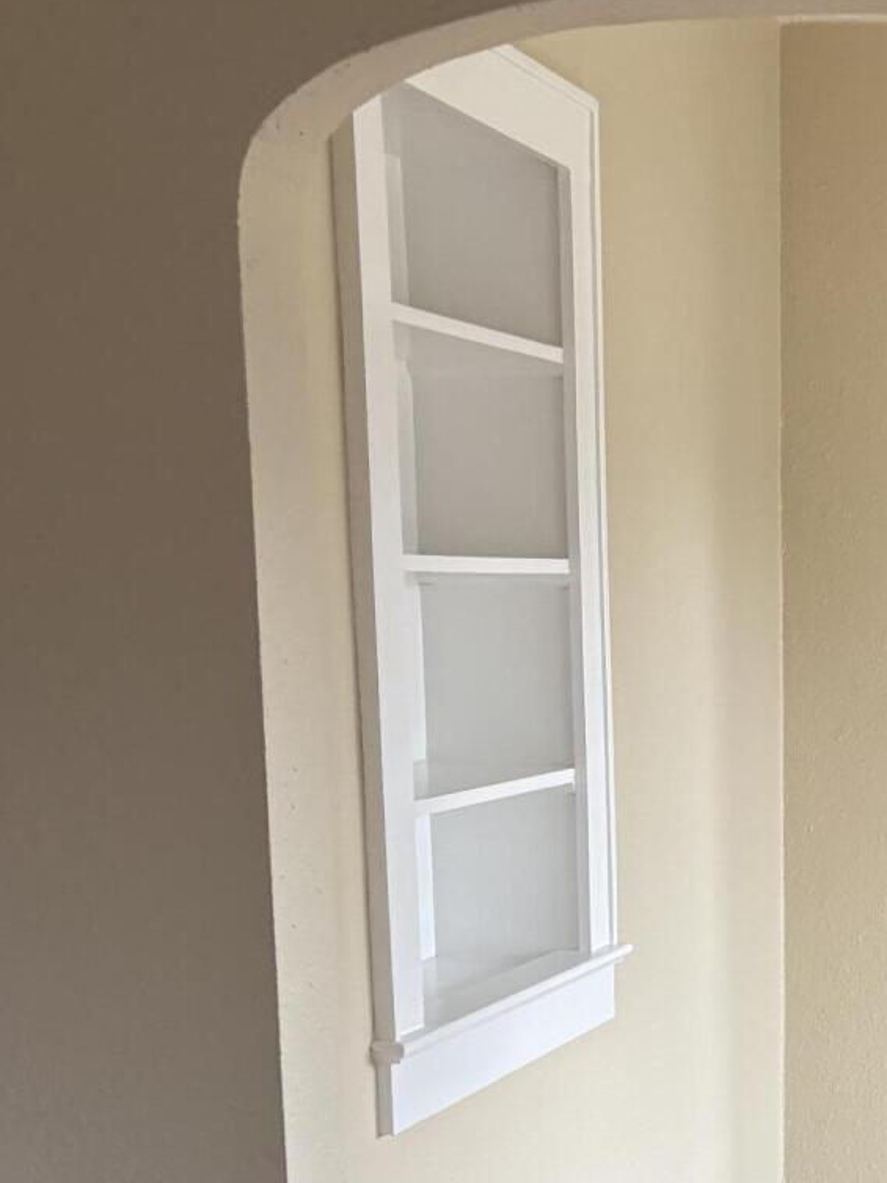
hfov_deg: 20.3
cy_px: 1258
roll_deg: -0.6
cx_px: 987
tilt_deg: -11.7
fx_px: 2359
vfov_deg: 26.3
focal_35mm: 69
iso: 80
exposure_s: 1/121
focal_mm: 5.96
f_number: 1.6
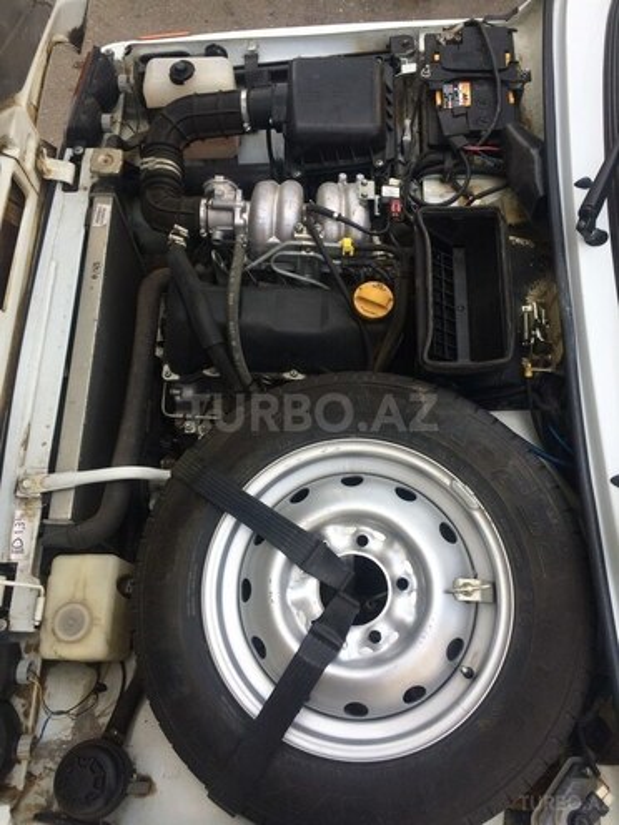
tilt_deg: -70.0
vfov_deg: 61.7
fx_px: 691
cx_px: 310
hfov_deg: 48.2
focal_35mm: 29
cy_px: 412
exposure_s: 1/289
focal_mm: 4.15
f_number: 2.2
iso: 32
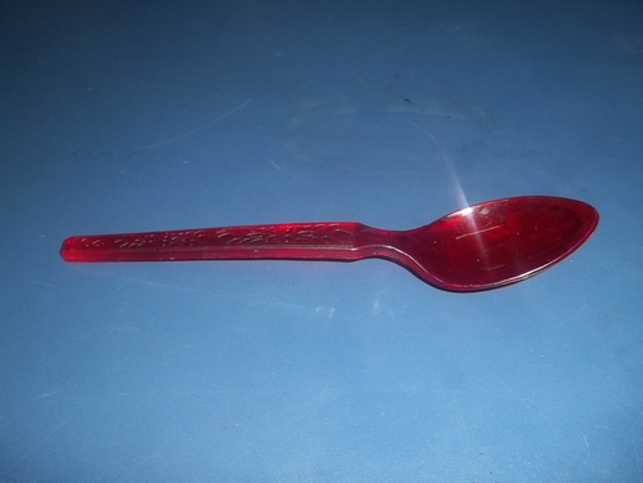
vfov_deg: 39.7
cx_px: 322
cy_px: 242
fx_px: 669
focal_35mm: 36
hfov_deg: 51.4
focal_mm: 6.5
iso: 64
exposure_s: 1/30
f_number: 3.1
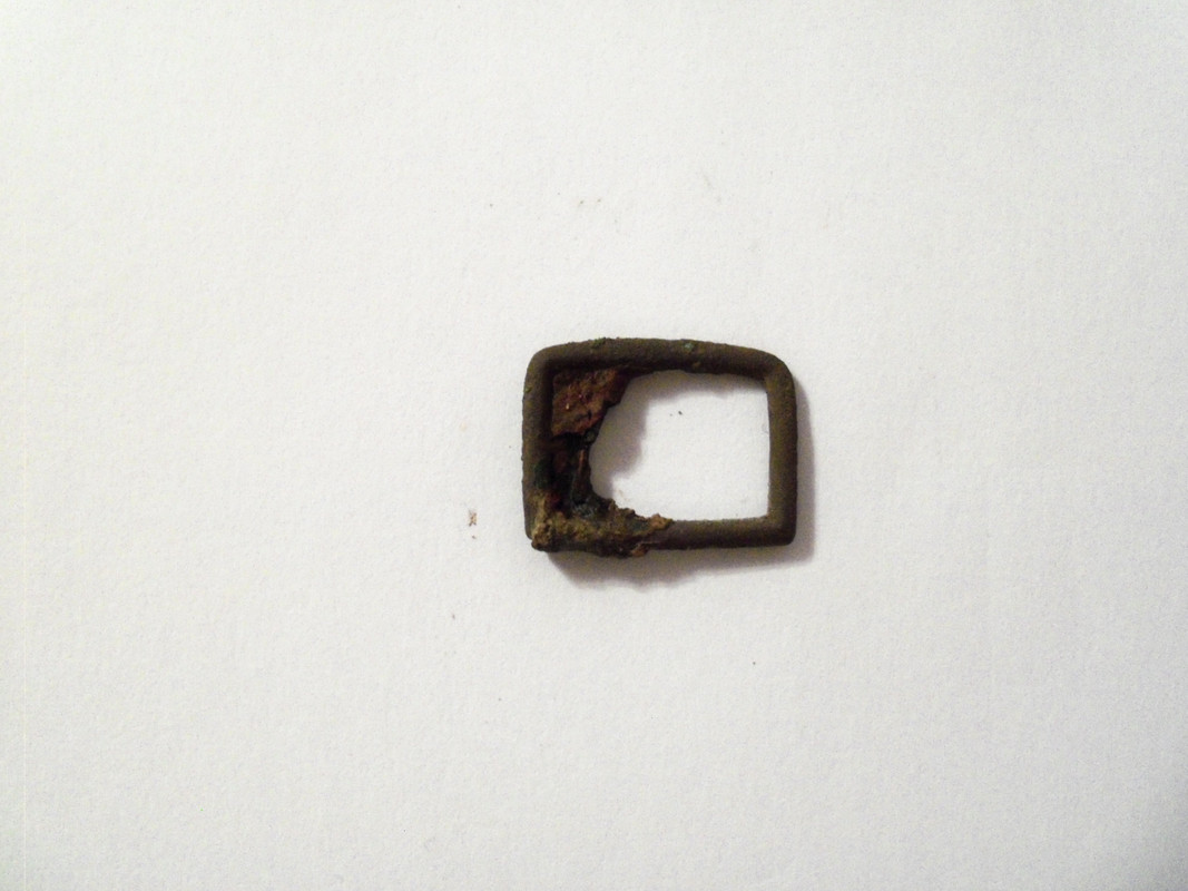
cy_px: 446
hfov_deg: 52.6
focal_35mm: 35
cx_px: 594
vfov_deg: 40.7
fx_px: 1201
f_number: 3
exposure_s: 1/8
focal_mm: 6.3
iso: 400
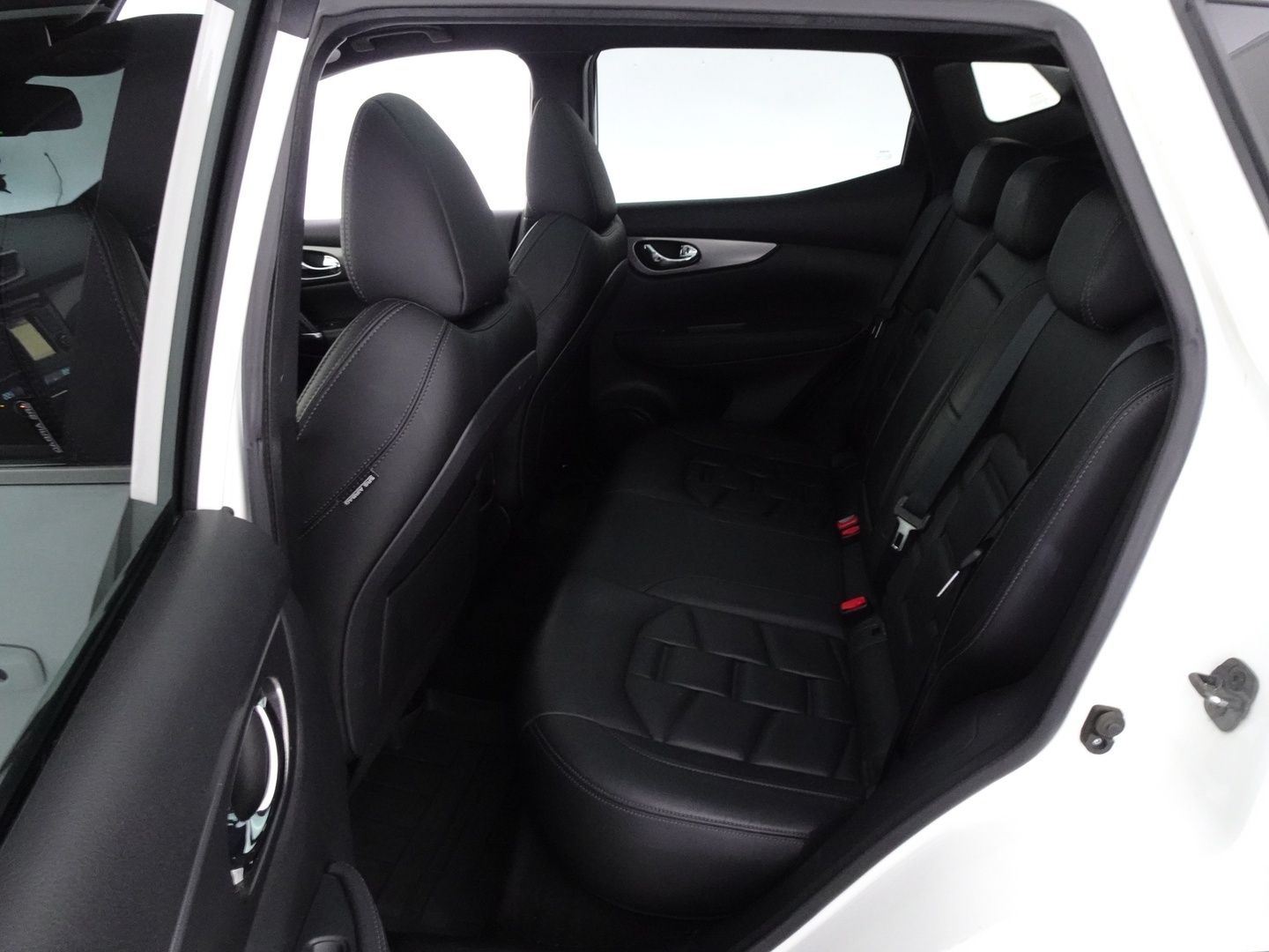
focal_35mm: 24
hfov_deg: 71.6
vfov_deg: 56.8
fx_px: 880
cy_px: 476
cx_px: 634
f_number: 3.5
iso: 800
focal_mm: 4.25
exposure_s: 1/10
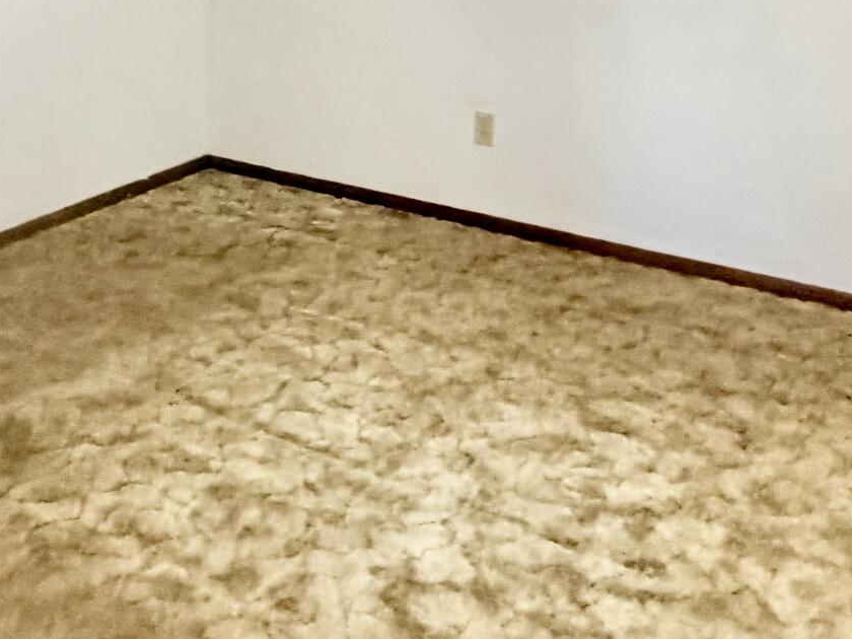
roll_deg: +1.0
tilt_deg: -6.9
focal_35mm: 50
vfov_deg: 27.1
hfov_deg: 37.5
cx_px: 240
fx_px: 1231
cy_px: -31
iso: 640
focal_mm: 2.22
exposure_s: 1/60
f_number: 2.2
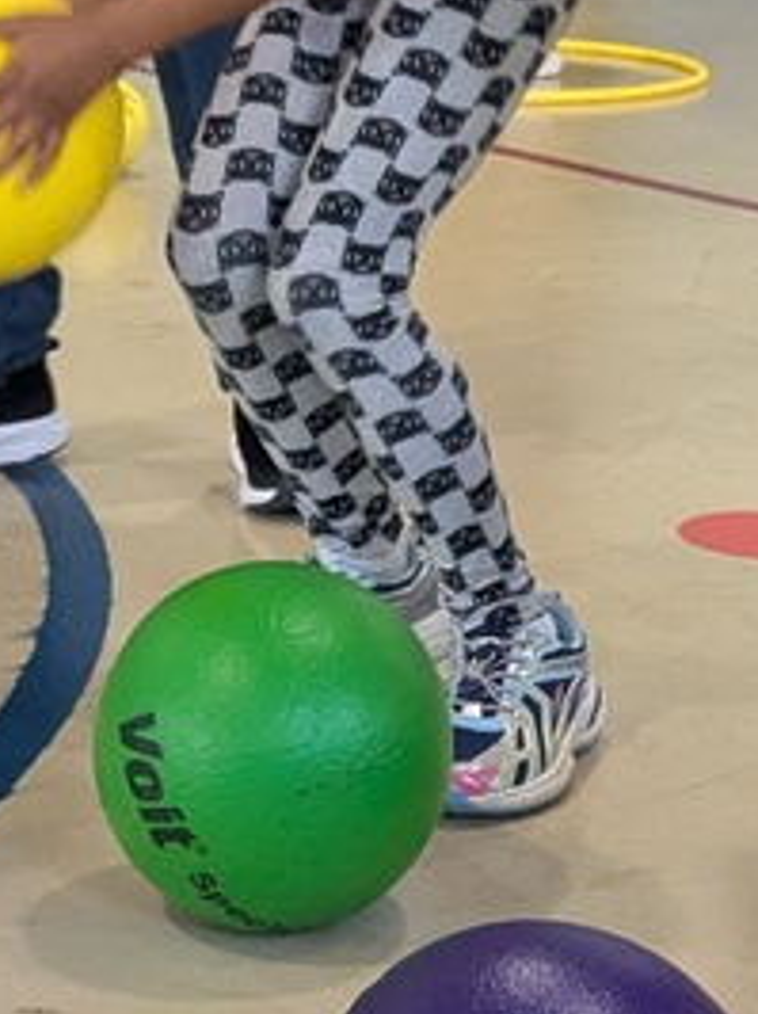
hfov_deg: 14.2
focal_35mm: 104
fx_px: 3041
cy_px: -50
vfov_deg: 18.3
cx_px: 316
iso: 295
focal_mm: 4.38
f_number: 1.73
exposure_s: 1/120
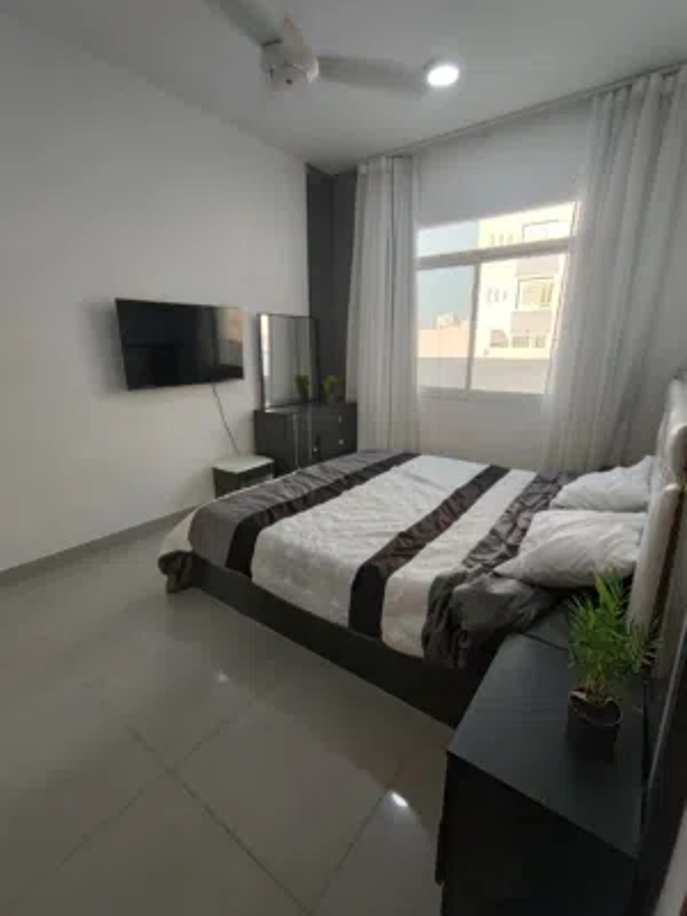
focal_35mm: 13
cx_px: 344
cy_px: 458
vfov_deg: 106.2
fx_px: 344
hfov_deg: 89.9
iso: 67
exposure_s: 1/100
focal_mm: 1.66
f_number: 2.2
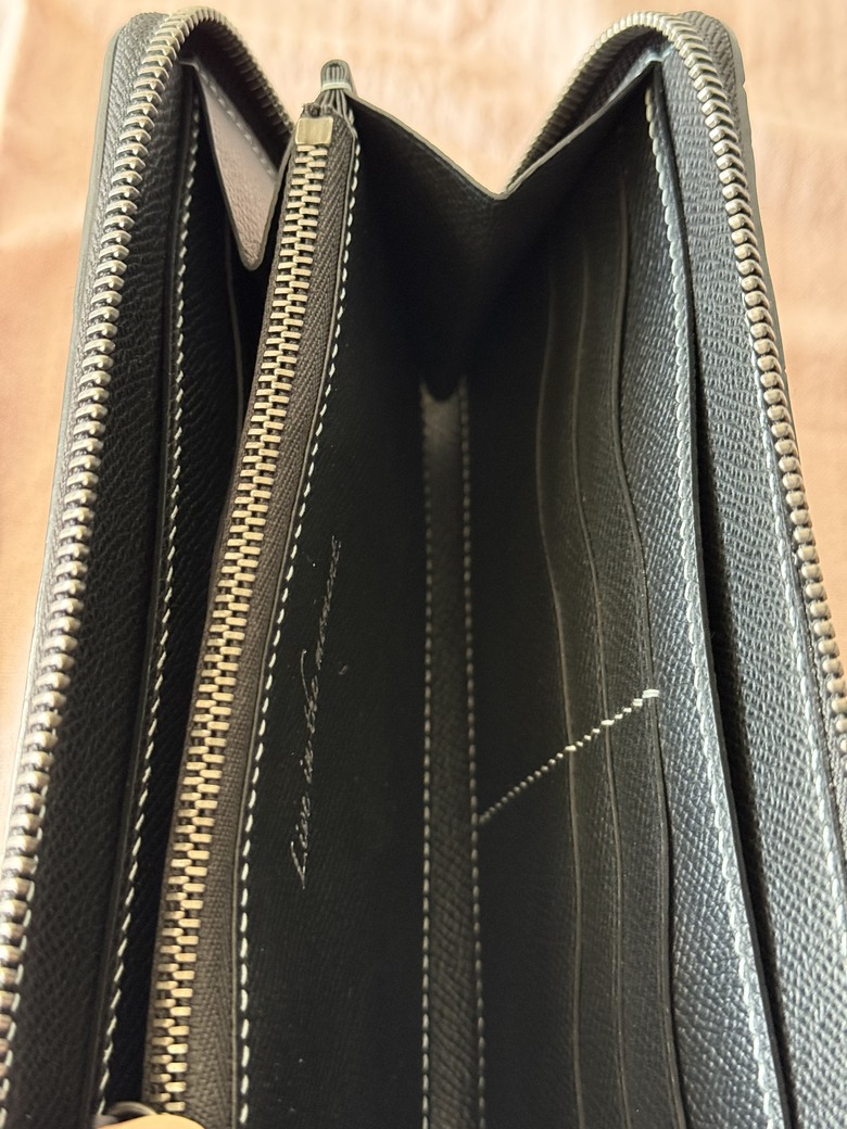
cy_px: 564
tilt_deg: -62.8
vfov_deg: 39.7
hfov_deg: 30.3
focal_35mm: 48
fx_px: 1566
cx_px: 424
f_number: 1.78
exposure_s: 1/40
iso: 500
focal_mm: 6.76
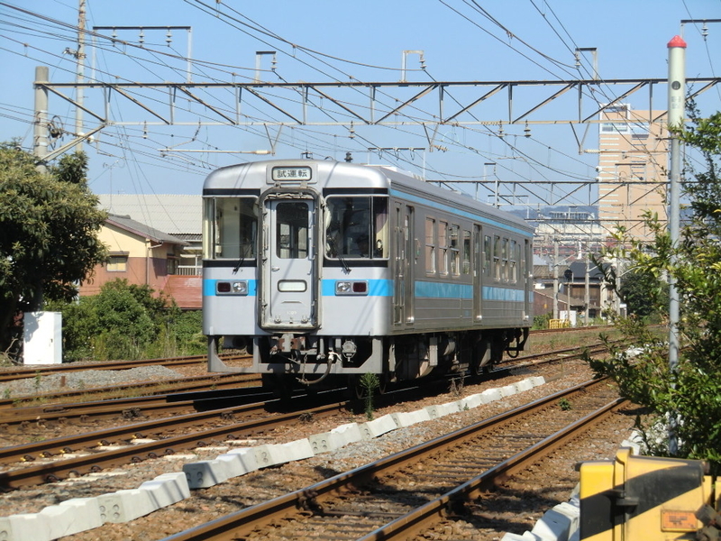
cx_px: 360
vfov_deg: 14.1
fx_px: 2187
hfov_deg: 18.7
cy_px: 270
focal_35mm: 105
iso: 64
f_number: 5
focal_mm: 18.8
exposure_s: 1/400
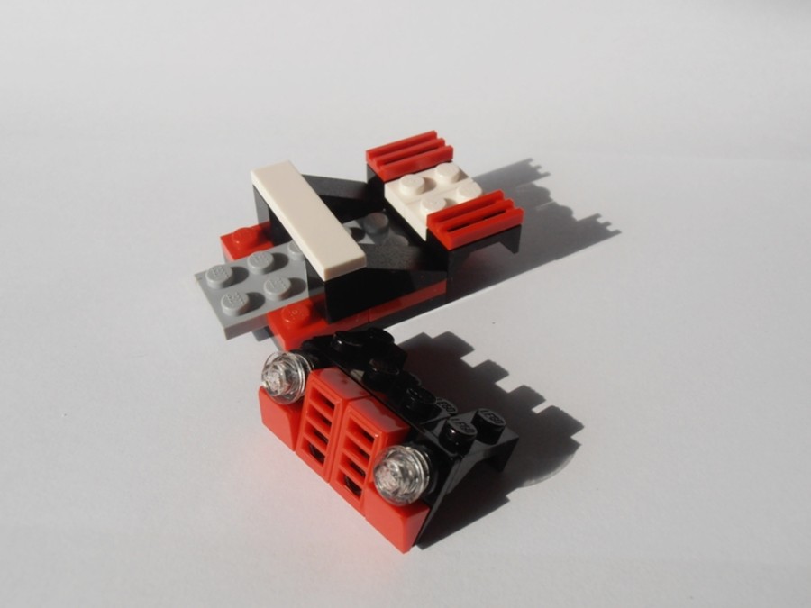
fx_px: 867
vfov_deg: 38.7
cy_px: 304
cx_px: 406
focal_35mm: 37
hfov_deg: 50.1
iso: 80
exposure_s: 1/500
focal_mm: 6.61
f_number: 3.9
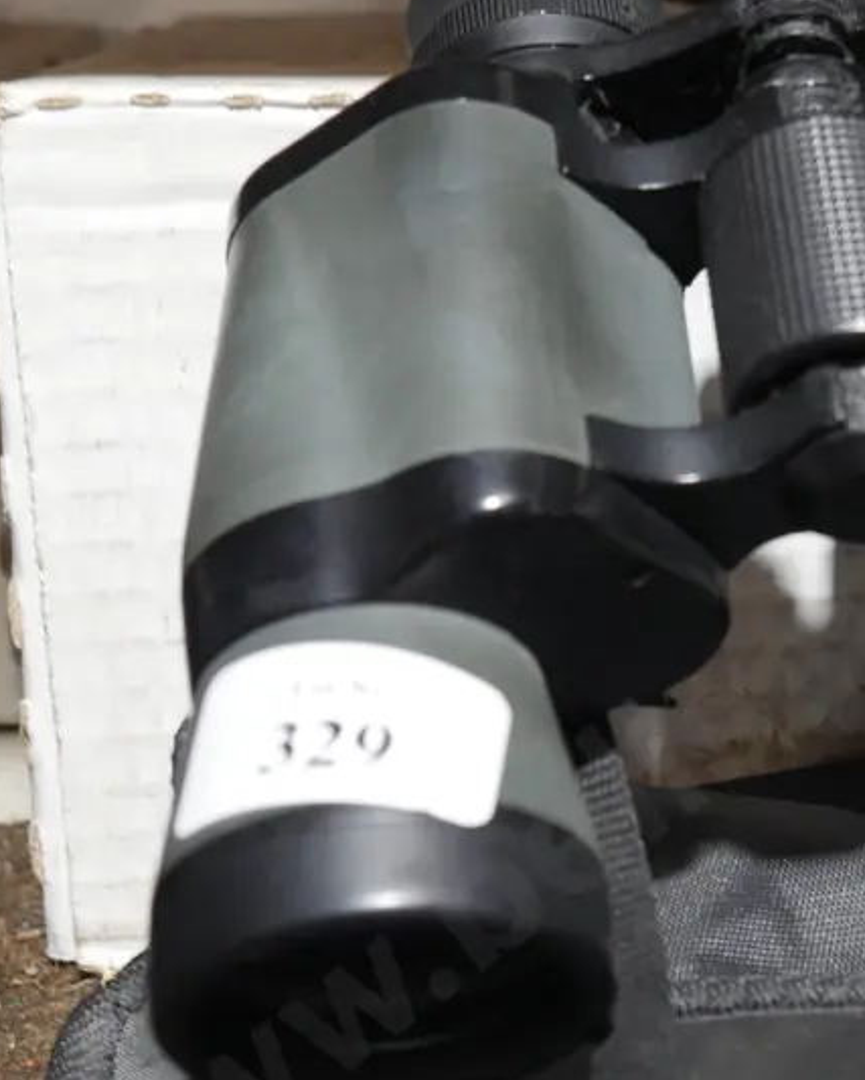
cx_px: 897
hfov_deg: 19.7
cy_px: 601
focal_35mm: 75
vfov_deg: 25.4
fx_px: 2398
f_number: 4.5
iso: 1000
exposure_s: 1/60
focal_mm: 20
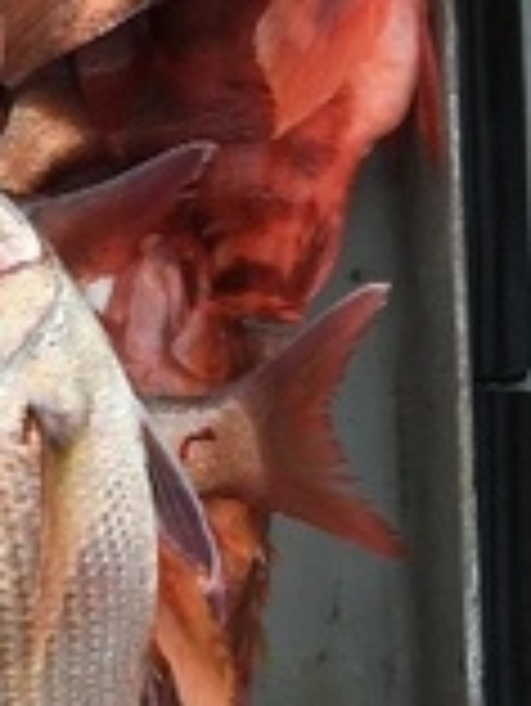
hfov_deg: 9.8
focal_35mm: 138
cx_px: -616
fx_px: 2819
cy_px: 277
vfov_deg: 14.3
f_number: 2.2
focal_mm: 4.15
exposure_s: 1/394
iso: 25
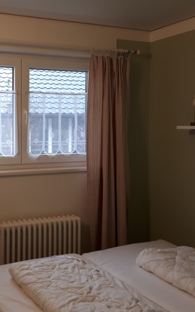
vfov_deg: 47.2
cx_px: 20
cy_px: 148
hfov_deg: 29.3
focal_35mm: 42
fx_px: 357
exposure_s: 1/50
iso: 50
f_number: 1.9
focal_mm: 3.6
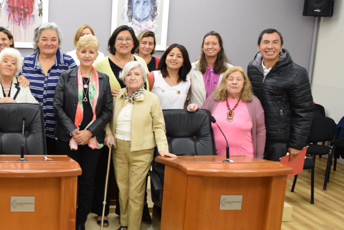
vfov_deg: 27.6
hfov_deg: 37.9
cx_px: 43
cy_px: 126
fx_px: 469
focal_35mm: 49
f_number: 5.6
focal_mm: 18
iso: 1600
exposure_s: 1/125
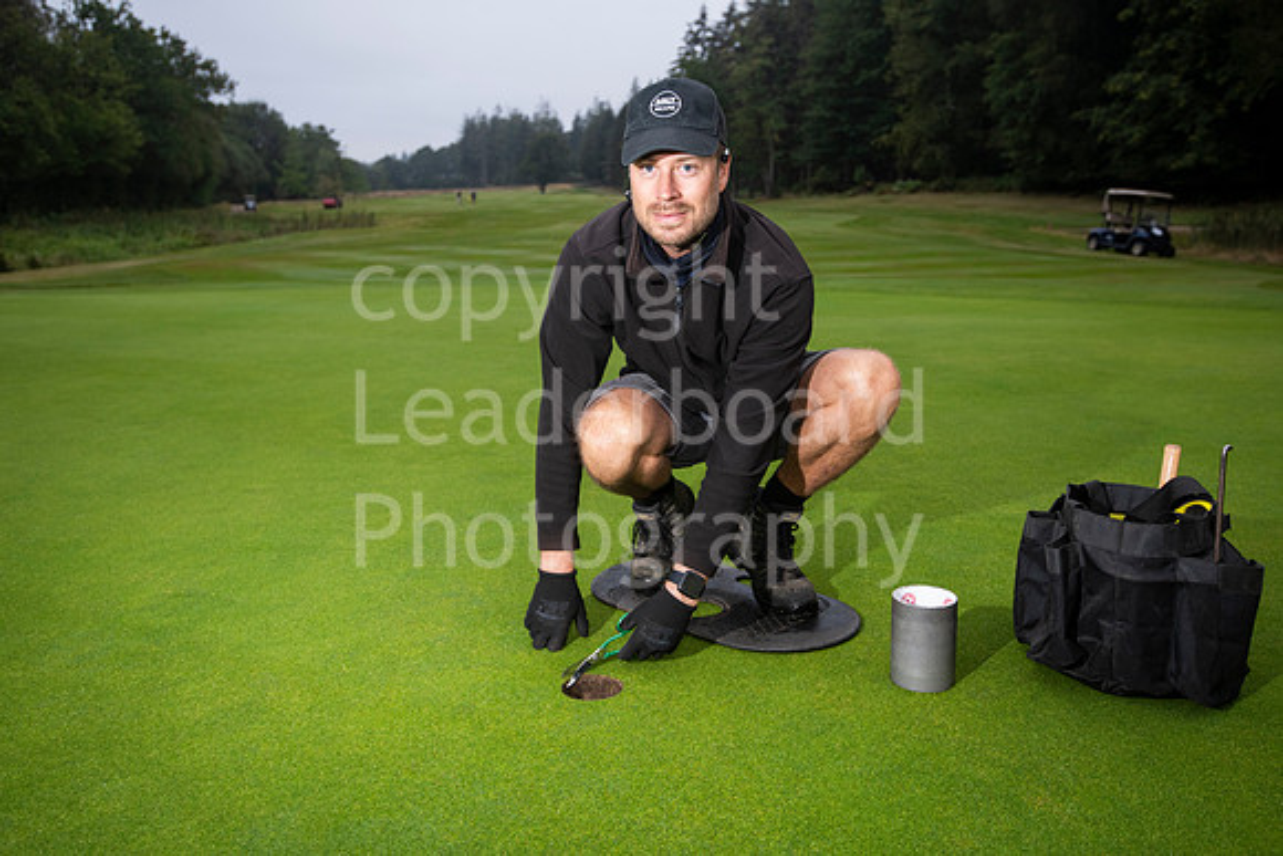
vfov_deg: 43.6
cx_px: 642
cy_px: 428
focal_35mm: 30
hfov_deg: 61.9
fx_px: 1069
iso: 640
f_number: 5
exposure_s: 1/60
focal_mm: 30
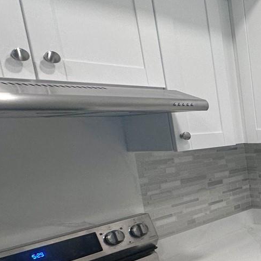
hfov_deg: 26.2
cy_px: 174
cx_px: 413
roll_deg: +1.9
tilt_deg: -9.3
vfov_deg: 40.4
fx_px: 350
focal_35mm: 41
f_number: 2.2
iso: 160
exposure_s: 1/120
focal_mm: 2.22
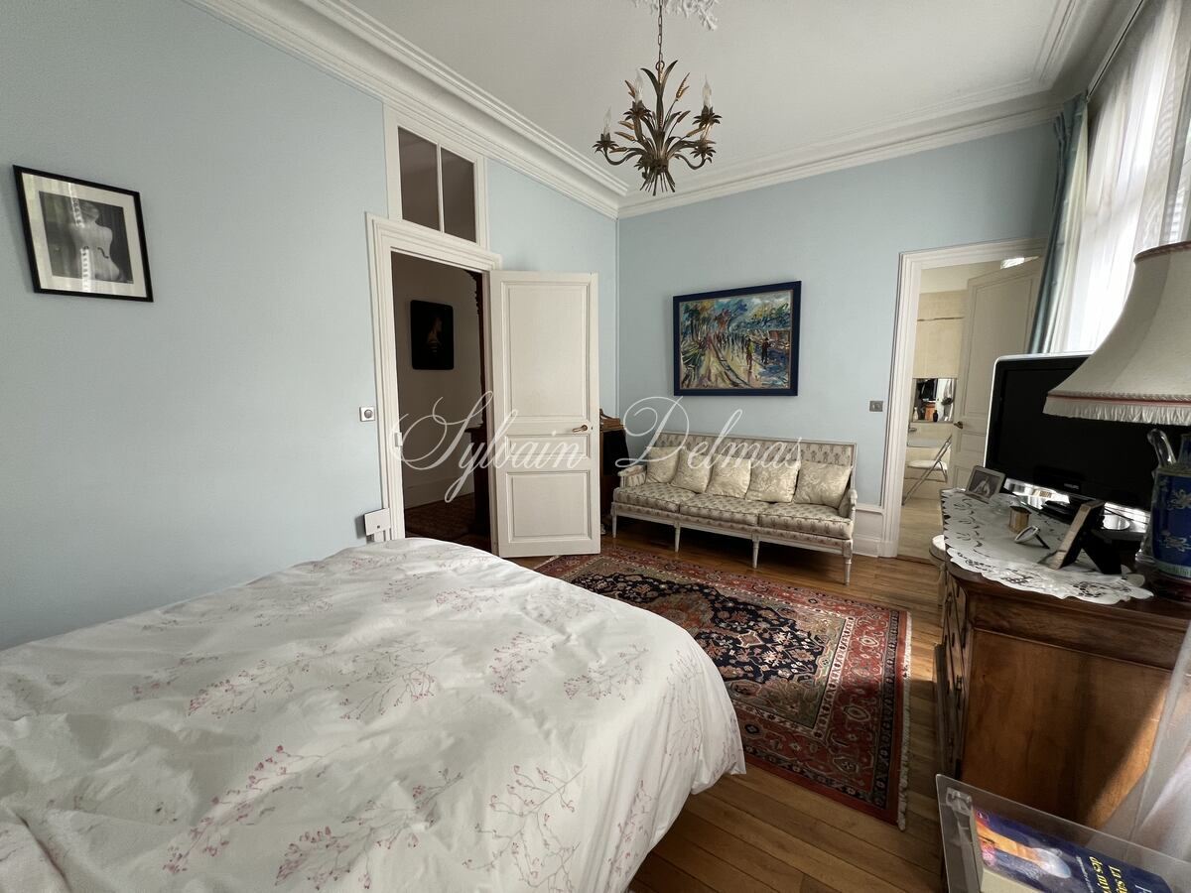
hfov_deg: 106.2
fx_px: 447
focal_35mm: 13
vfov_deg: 89.9
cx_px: 596
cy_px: 446
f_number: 1.8
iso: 125
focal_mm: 1.57
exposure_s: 1/50
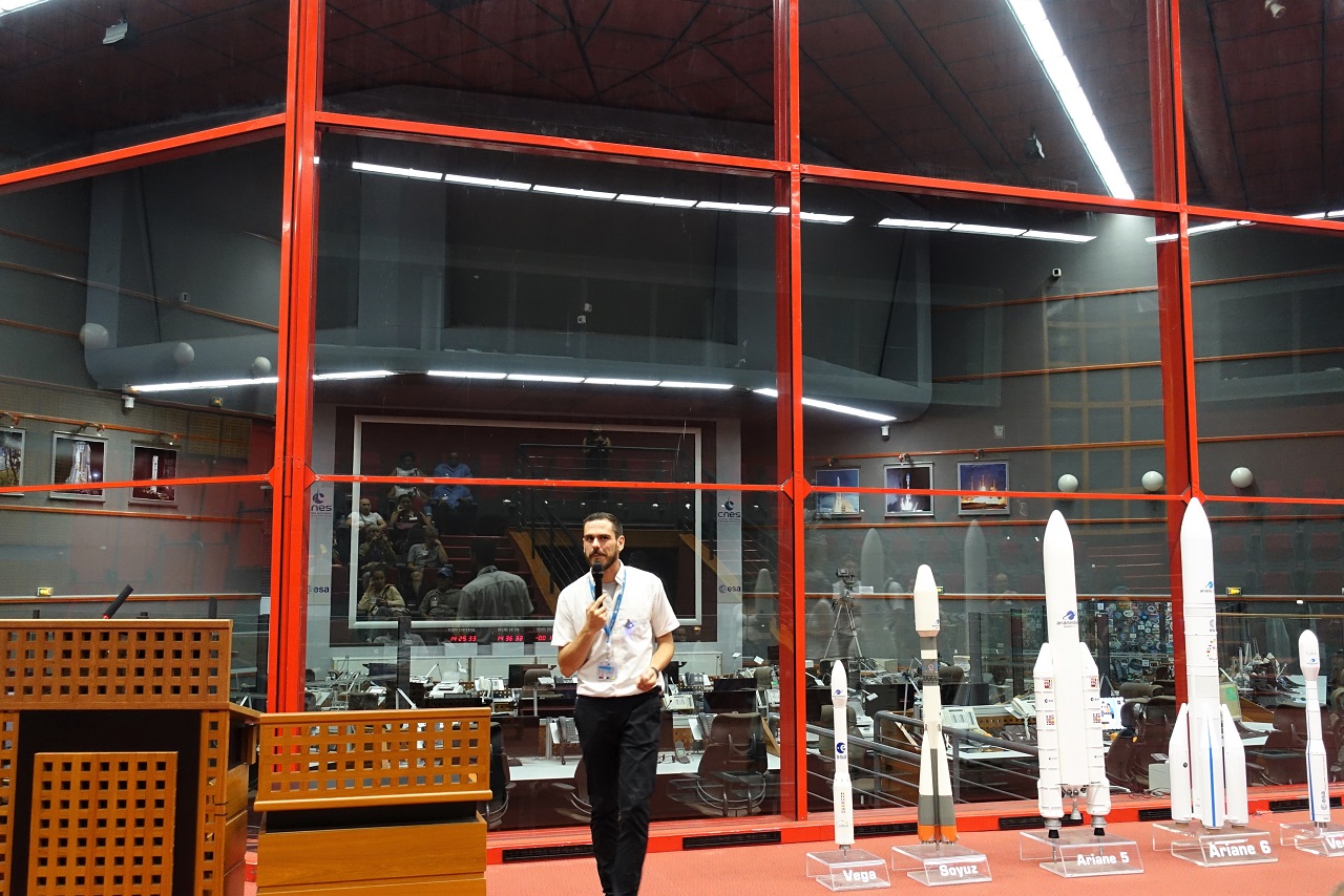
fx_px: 1195
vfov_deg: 41.1
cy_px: 448
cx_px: 672
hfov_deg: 58.7
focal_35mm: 32
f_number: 2.8
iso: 800
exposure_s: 1/25
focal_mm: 11.69
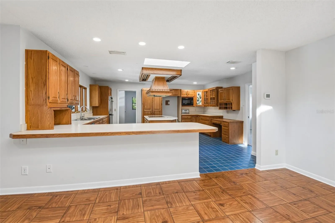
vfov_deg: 73.7
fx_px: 149
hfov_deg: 96.7
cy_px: 112
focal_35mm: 16
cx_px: 168
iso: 400
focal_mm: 16
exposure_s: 1/13
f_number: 8
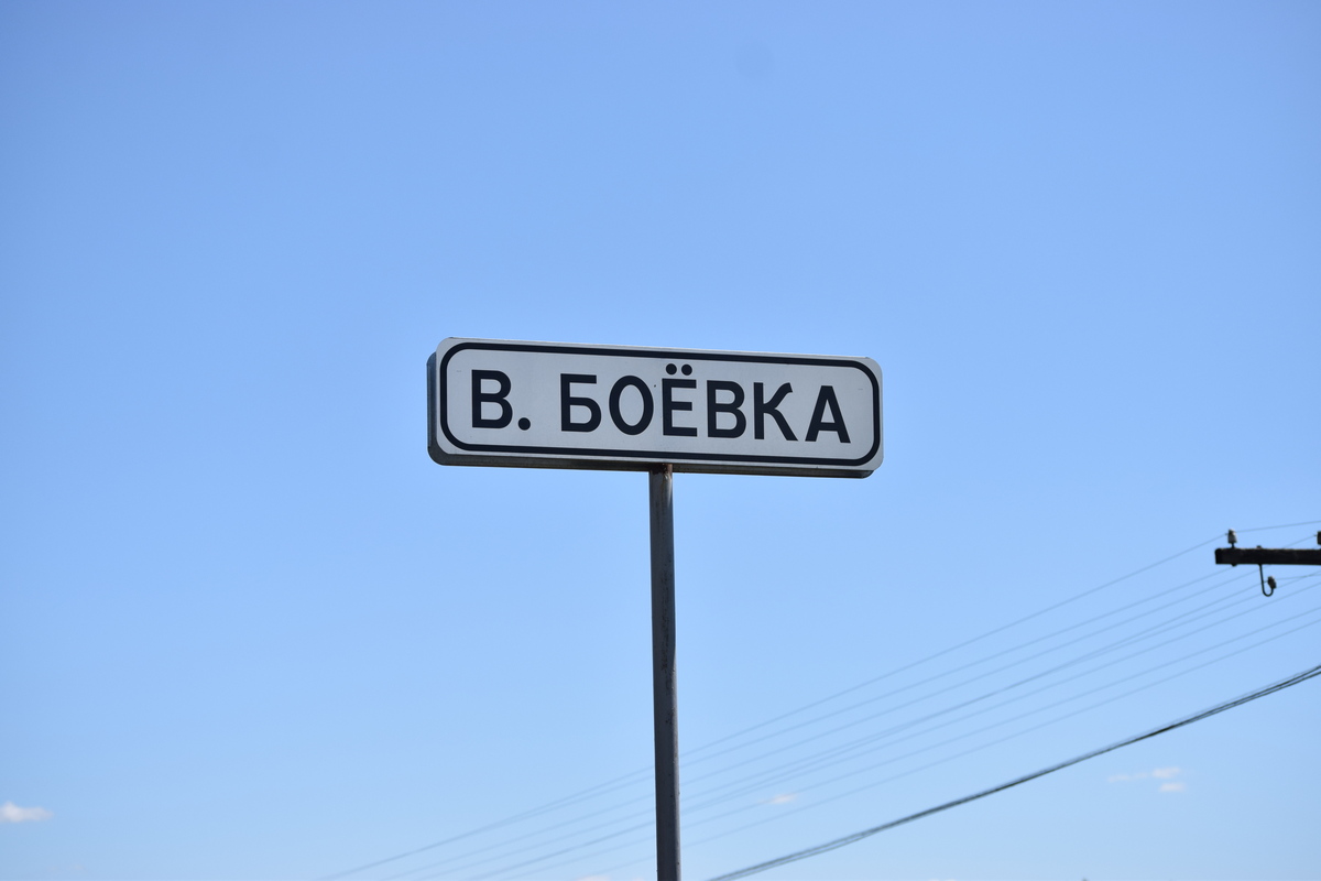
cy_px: 440
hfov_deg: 24.6
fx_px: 3027
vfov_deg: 16.6
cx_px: 660
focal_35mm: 82
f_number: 5
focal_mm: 55
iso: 400
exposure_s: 1/3200
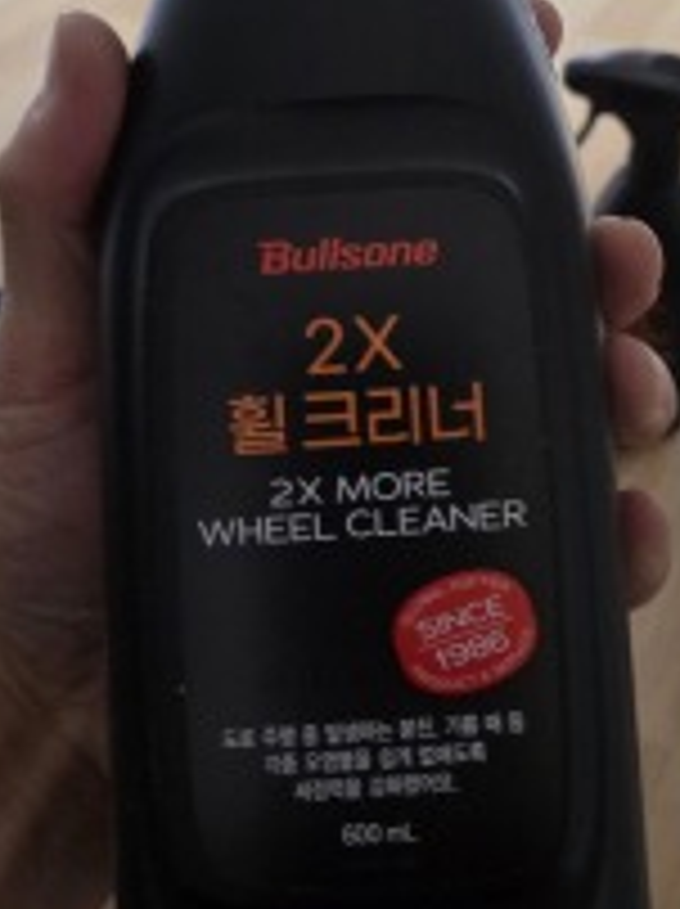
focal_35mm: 41
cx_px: 446
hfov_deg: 34.8
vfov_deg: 45.0
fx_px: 1076
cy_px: 292
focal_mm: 5.4
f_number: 1.8
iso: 1600
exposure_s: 1/17.2
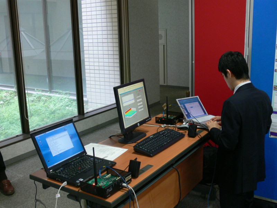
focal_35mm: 40
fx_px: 320
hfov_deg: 46.8
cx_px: 138
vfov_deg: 36.0
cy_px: 104
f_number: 2.8
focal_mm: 8.2
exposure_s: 1/20
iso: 200
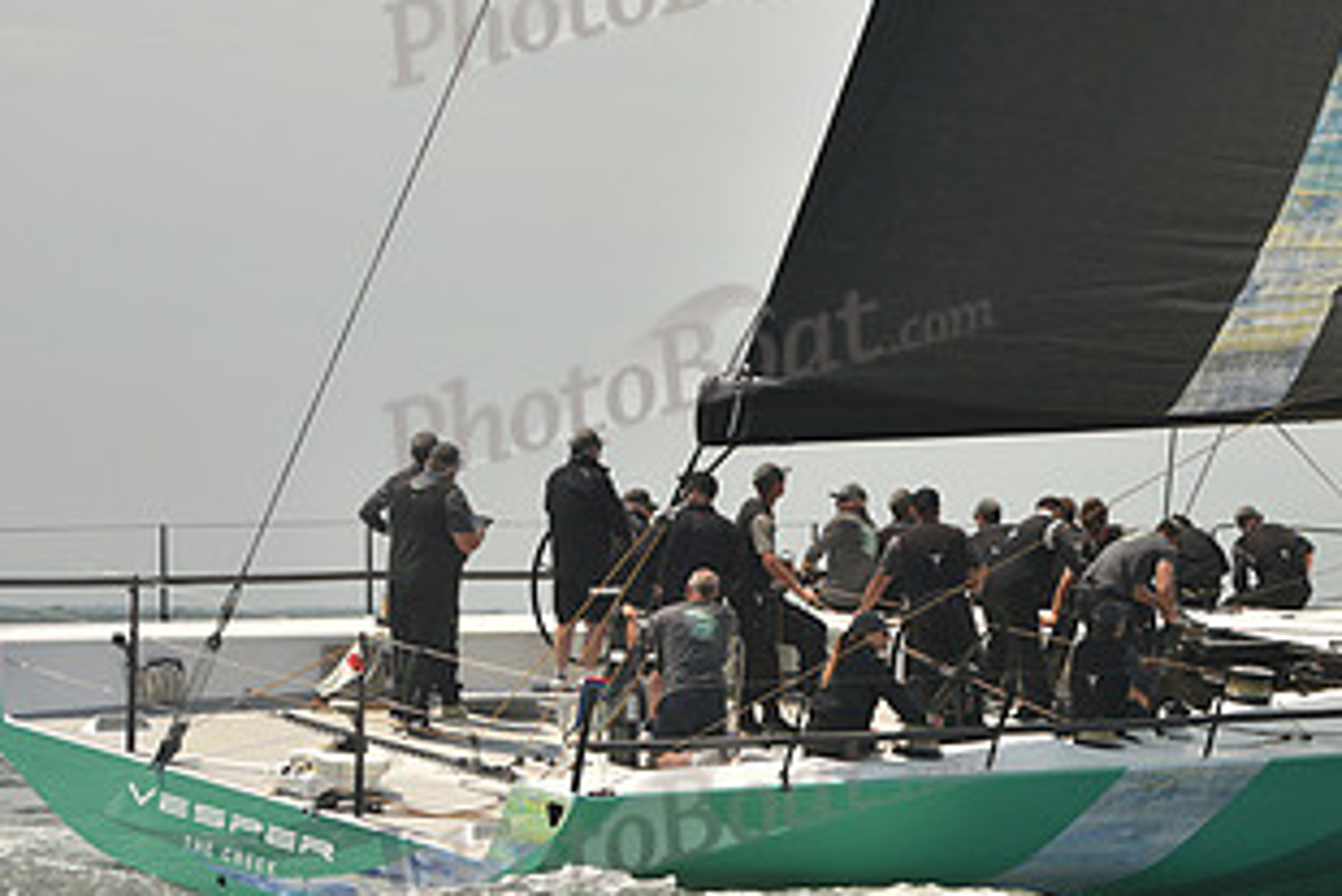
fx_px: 4885
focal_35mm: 131
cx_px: 1221
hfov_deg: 15.5
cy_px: 539
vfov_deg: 10.5
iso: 250
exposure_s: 1/640
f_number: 6.3
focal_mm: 70
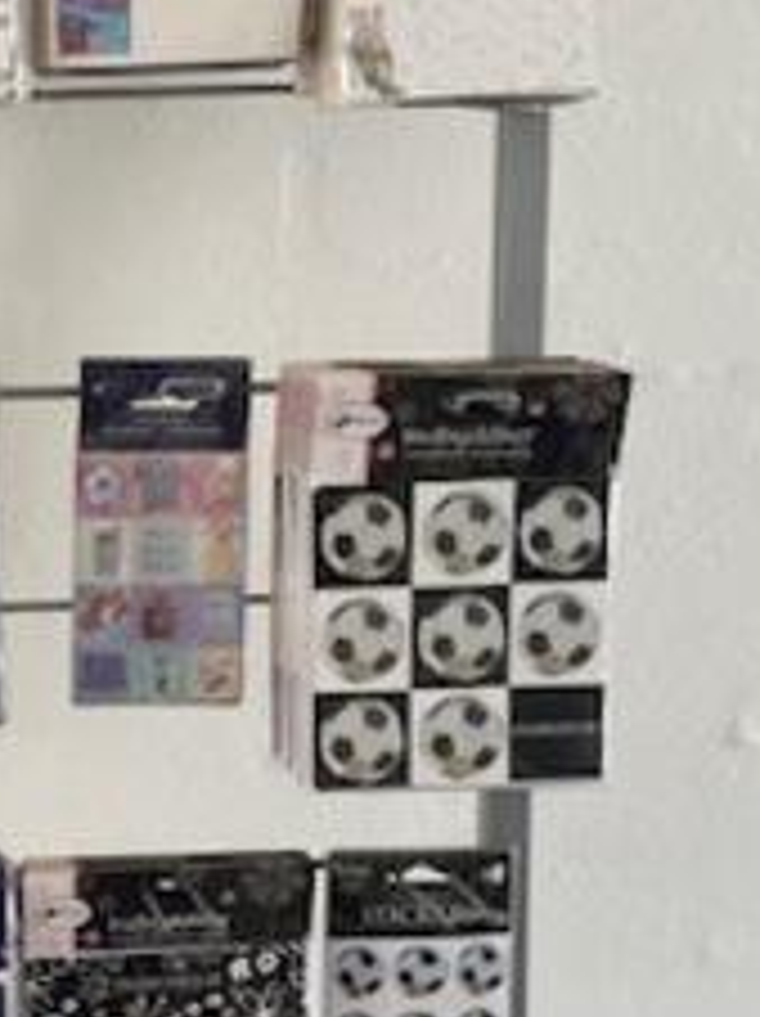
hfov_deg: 16.2
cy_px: 796
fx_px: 2610
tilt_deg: -26.4
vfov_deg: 21.8
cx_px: -11
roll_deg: -0.3
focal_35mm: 89
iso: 80
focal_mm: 4.25
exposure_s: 1/121
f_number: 1.8
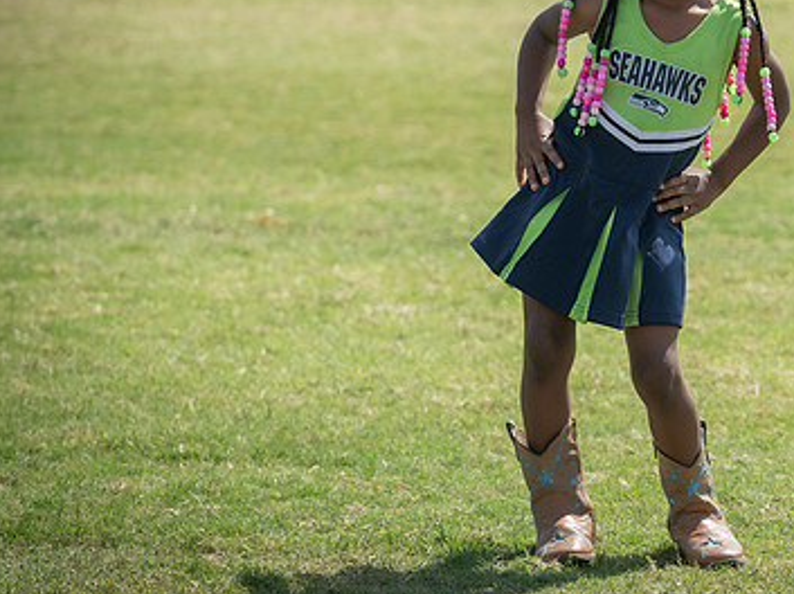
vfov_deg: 6.4
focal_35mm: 232
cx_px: 687
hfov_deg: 8.5
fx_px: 5316
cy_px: 154
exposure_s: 1/1000
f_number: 4
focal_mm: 100
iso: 125
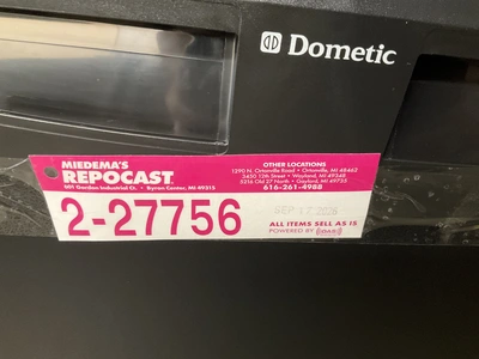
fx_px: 401
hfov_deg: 61.7
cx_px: 240
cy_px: 180
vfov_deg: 48.2
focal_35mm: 29
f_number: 1.8
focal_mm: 3
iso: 320
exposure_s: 1/40
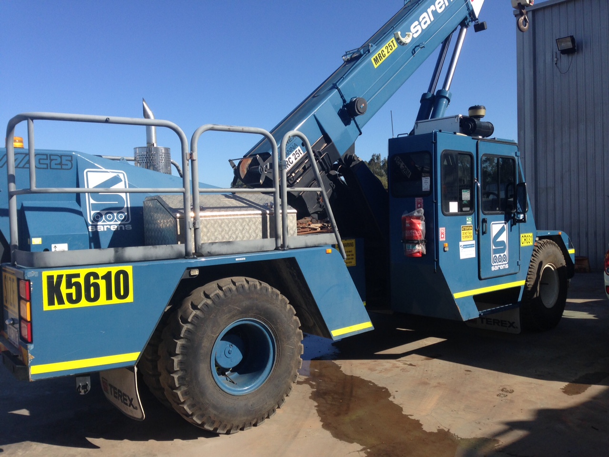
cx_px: 304
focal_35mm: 33
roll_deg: +0.1
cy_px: 228
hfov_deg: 55.4
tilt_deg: -1.0
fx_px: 581
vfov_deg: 42.9
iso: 50
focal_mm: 4.12
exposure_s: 1/1323
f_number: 2.4
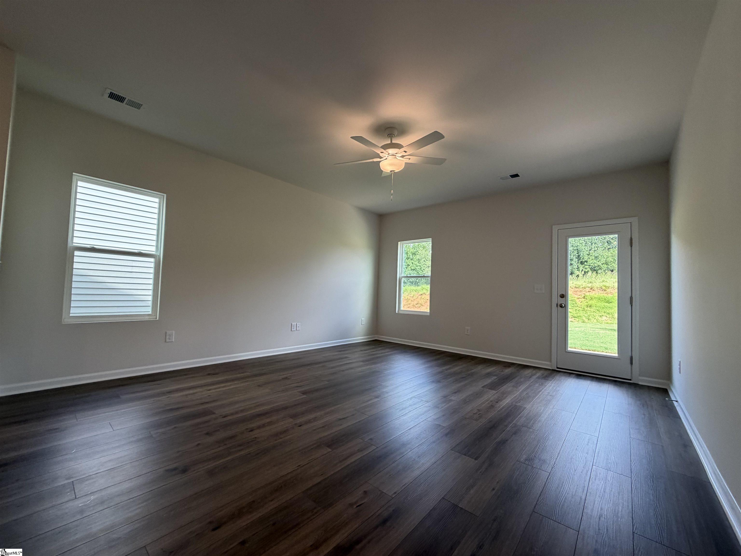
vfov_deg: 85.7
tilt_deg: +2.8
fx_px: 300
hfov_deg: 102.1
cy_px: 278
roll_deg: -1.1
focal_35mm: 14
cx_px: 370
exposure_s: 1/120
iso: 125
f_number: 2.2
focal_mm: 2.22
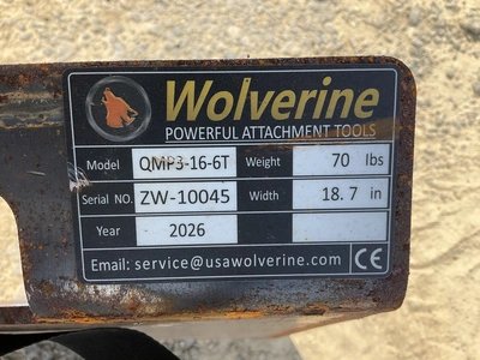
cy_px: 180
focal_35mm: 29
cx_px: 240
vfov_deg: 48.2
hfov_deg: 61.7
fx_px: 402
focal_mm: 3
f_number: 1.8
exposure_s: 1/962
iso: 25
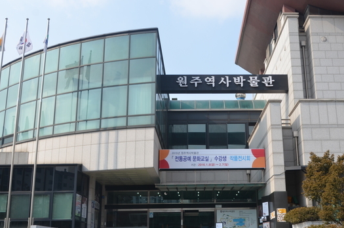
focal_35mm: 44
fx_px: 420
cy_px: 129
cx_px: 212
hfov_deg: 44.3
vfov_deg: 30.4
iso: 160
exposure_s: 1/250
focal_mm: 22
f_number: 8
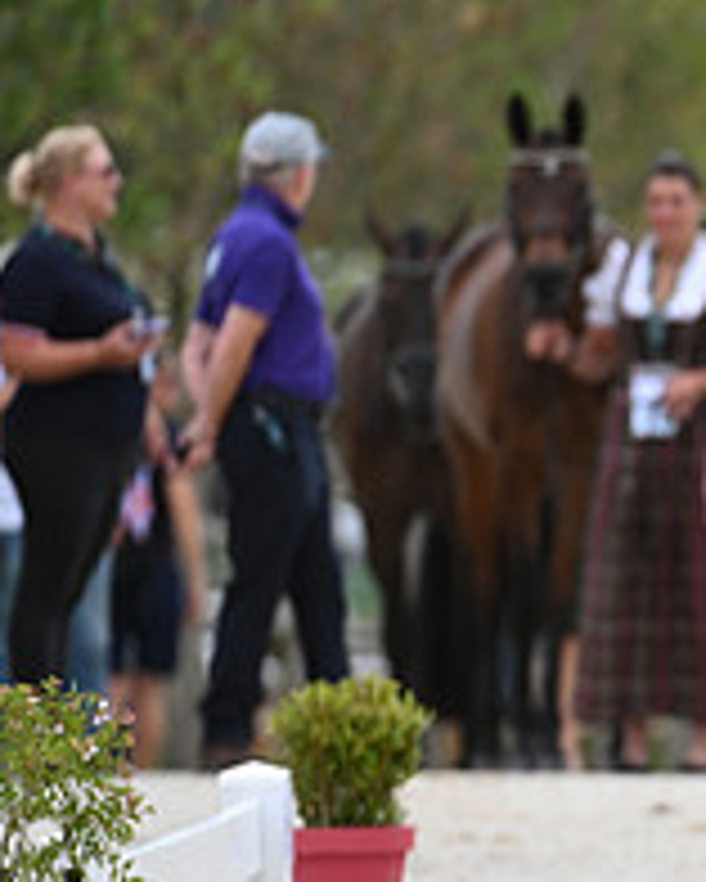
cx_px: 1223
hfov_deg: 1.5
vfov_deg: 1.9
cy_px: 479
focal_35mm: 1000
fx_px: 26098
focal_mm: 360
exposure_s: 1/1600
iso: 560
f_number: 5.6
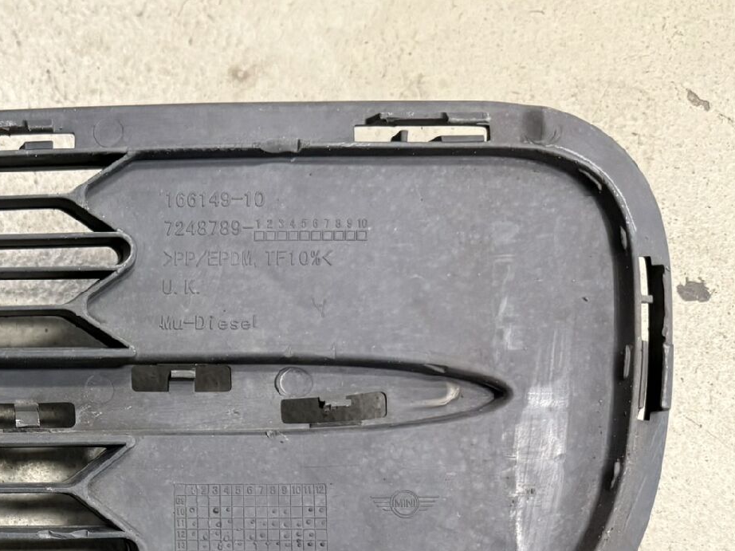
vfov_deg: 28.1
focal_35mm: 50
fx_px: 1061
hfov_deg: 34.3
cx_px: -21
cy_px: 482
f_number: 1.78
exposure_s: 1/60
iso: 500
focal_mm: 6.76
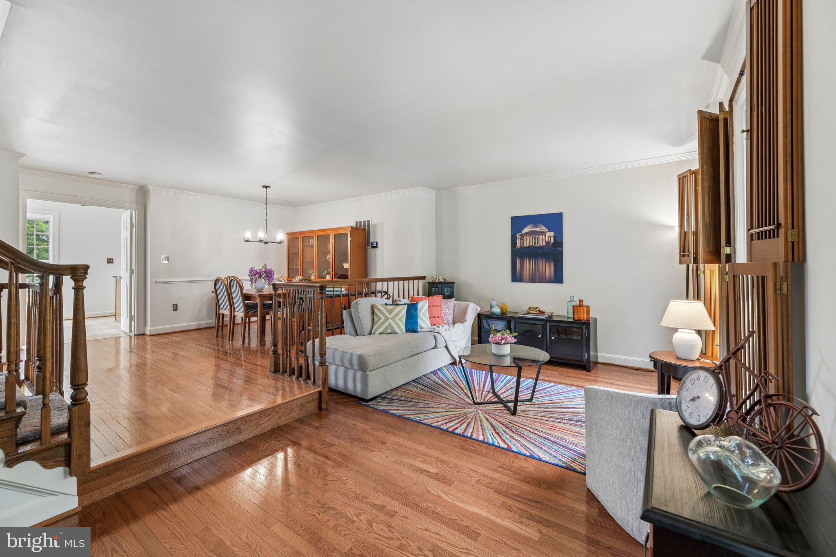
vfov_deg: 81.2
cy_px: 278
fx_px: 325
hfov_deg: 104.3
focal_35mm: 14
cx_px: 418
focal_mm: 14
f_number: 8
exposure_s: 1/4
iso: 400
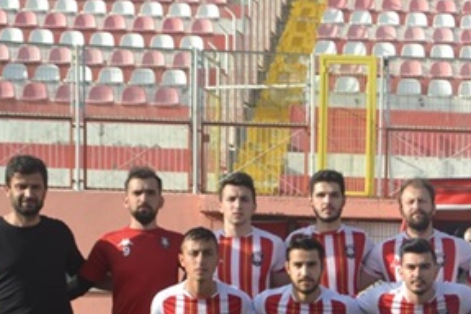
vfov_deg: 13.1
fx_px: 1334
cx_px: 478
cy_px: 354
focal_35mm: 102
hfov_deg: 19.4
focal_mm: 28
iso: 100
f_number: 7.1
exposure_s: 1/200
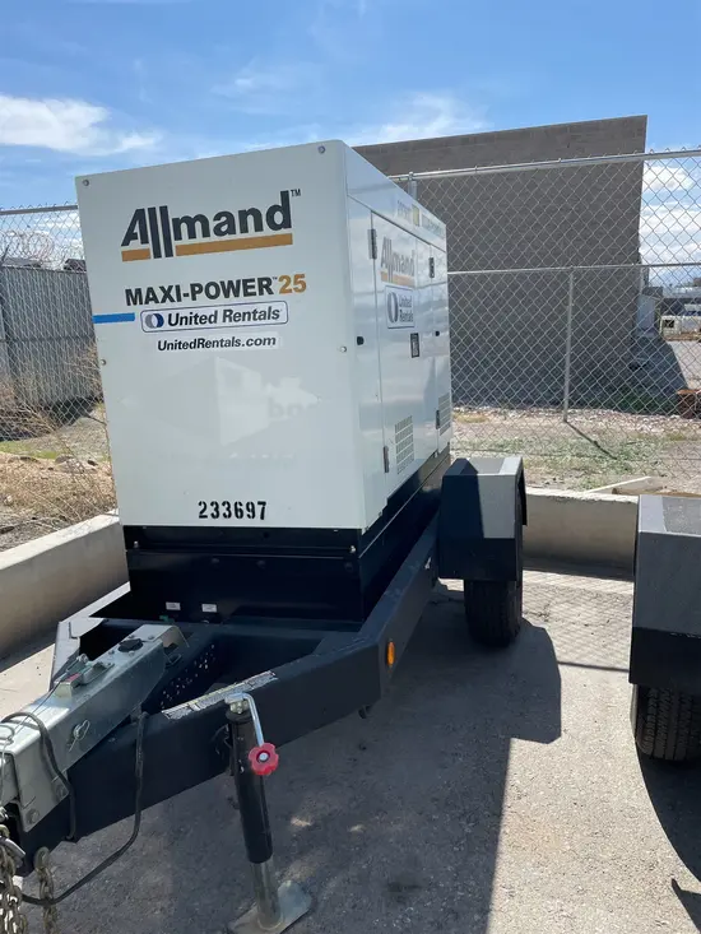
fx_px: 702
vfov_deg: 67.3
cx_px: 350
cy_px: 467
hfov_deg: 53.1
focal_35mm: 26
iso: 50
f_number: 1.6
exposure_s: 1/4831
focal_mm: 4.2
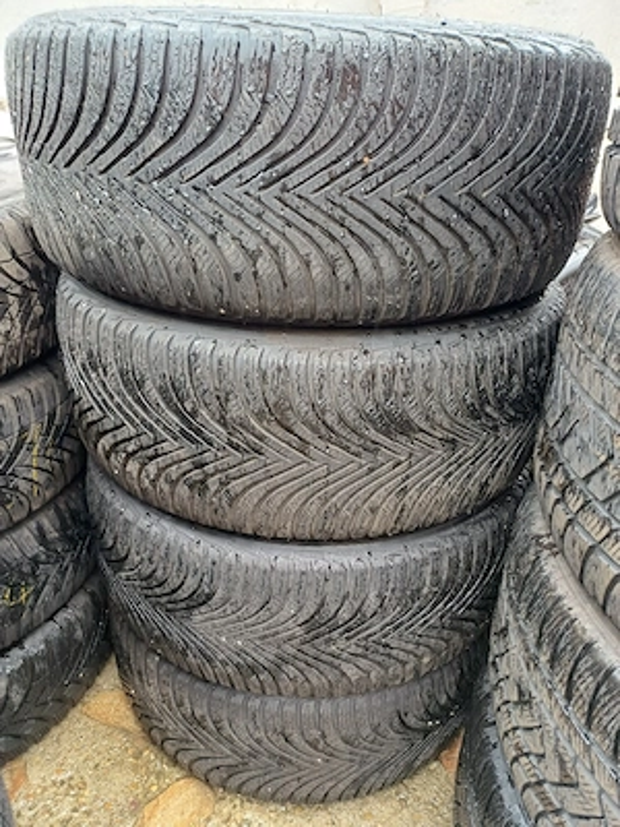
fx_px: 597
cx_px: 310
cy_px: 414
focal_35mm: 25
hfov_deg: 54.9
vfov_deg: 69.4
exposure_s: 1/50
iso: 200
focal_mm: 4.65
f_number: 1.8
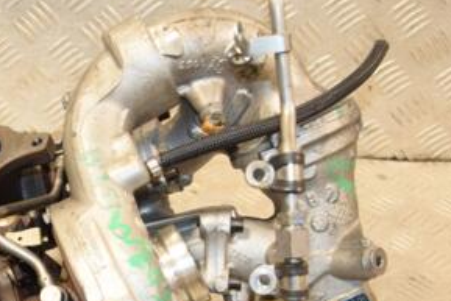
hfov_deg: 24.2
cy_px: 262
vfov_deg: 16.7
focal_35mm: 81
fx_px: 1015
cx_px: 28
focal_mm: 26
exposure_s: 1/160
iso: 800
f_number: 5
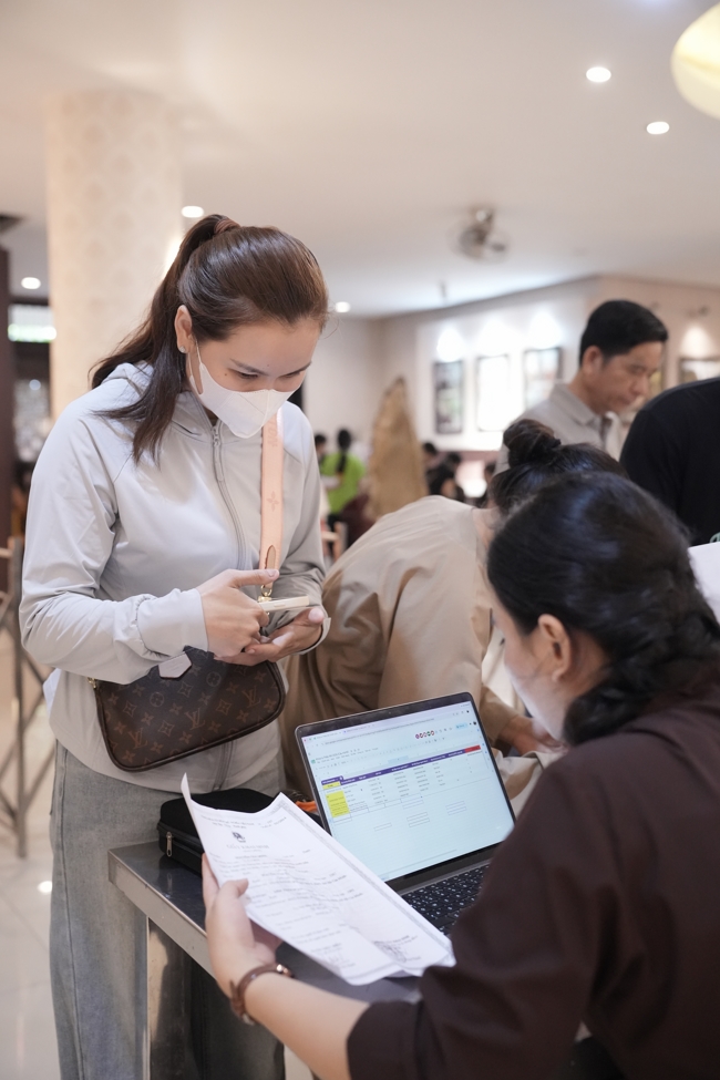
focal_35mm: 40
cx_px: 360
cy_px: 540
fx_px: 1200
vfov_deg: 48.5
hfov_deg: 33.4
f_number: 2.8
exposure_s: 1/200
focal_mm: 40
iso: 6400
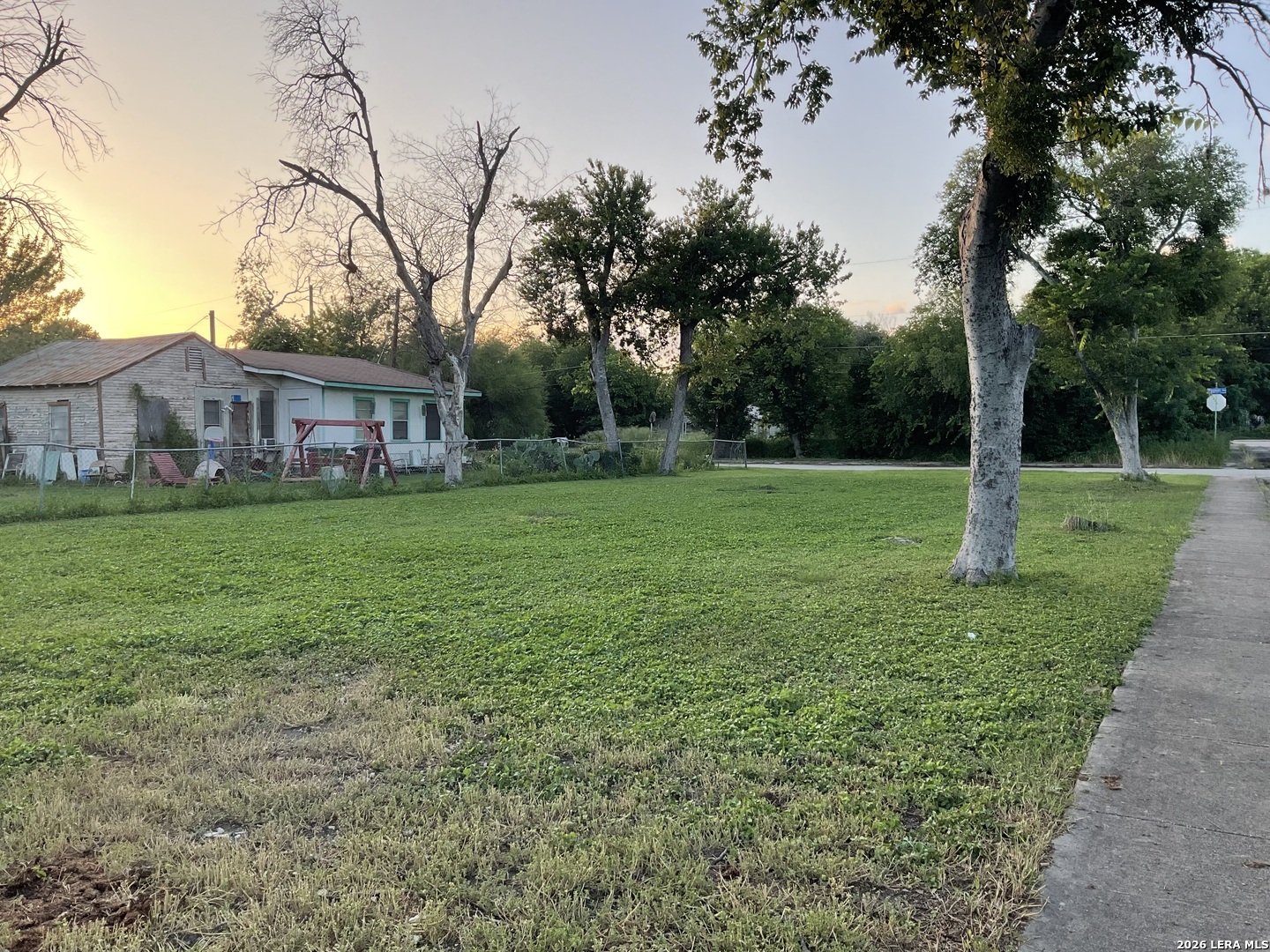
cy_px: 476
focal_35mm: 29
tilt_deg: -1.7
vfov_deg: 48.2
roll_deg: +0.6
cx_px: 635
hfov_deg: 61.7
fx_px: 1064
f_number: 1.8
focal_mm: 3
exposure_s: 1/237
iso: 16
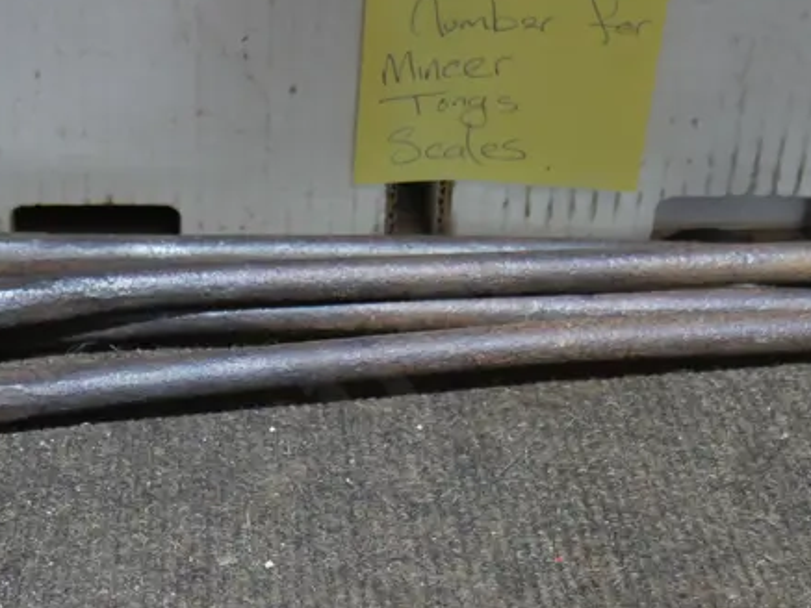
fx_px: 1758
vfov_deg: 19.4
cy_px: 491
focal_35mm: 75
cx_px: 221
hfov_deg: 25.7
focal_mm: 16
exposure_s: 1/60
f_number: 3.6
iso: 800
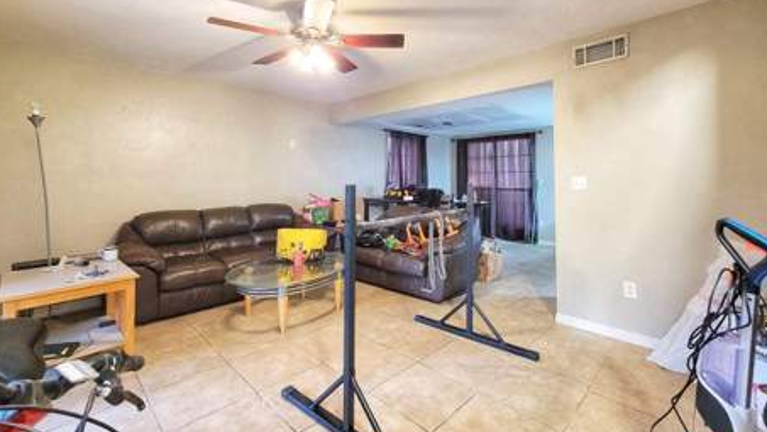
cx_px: 386
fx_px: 305
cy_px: 186
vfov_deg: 70.2
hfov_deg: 103.0
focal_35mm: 15
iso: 1000
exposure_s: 1/24
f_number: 2.2
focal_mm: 2.2
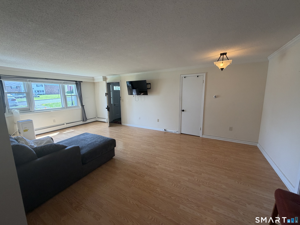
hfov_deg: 102.1
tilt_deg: -9.7
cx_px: 150
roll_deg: +0.3
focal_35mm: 14
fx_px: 121
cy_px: 112
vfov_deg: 85.7
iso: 125
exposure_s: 1/121
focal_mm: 2.22
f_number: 2.2
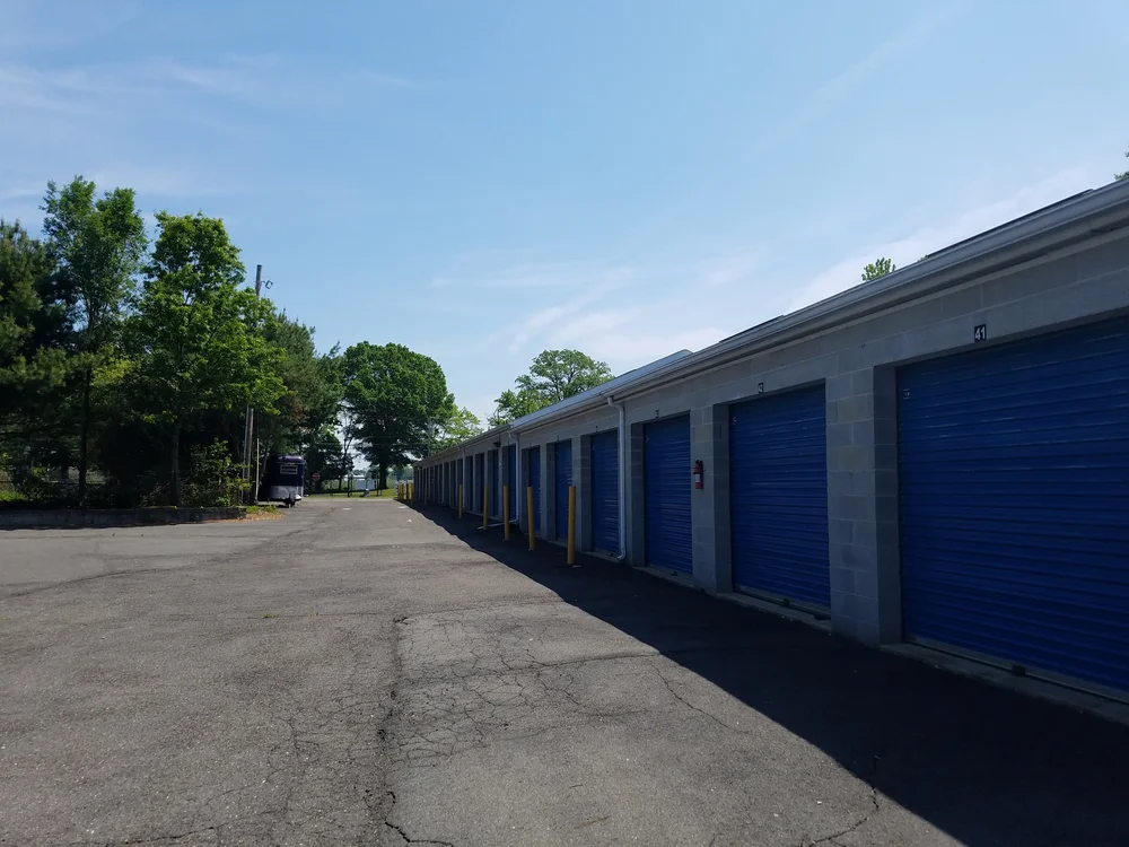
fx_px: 848
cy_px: 424
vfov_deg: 53.1
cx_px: 564
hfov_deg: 67.3
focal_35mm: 26
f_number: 1.7
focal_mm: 4.2
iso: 50
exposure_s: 1/3256
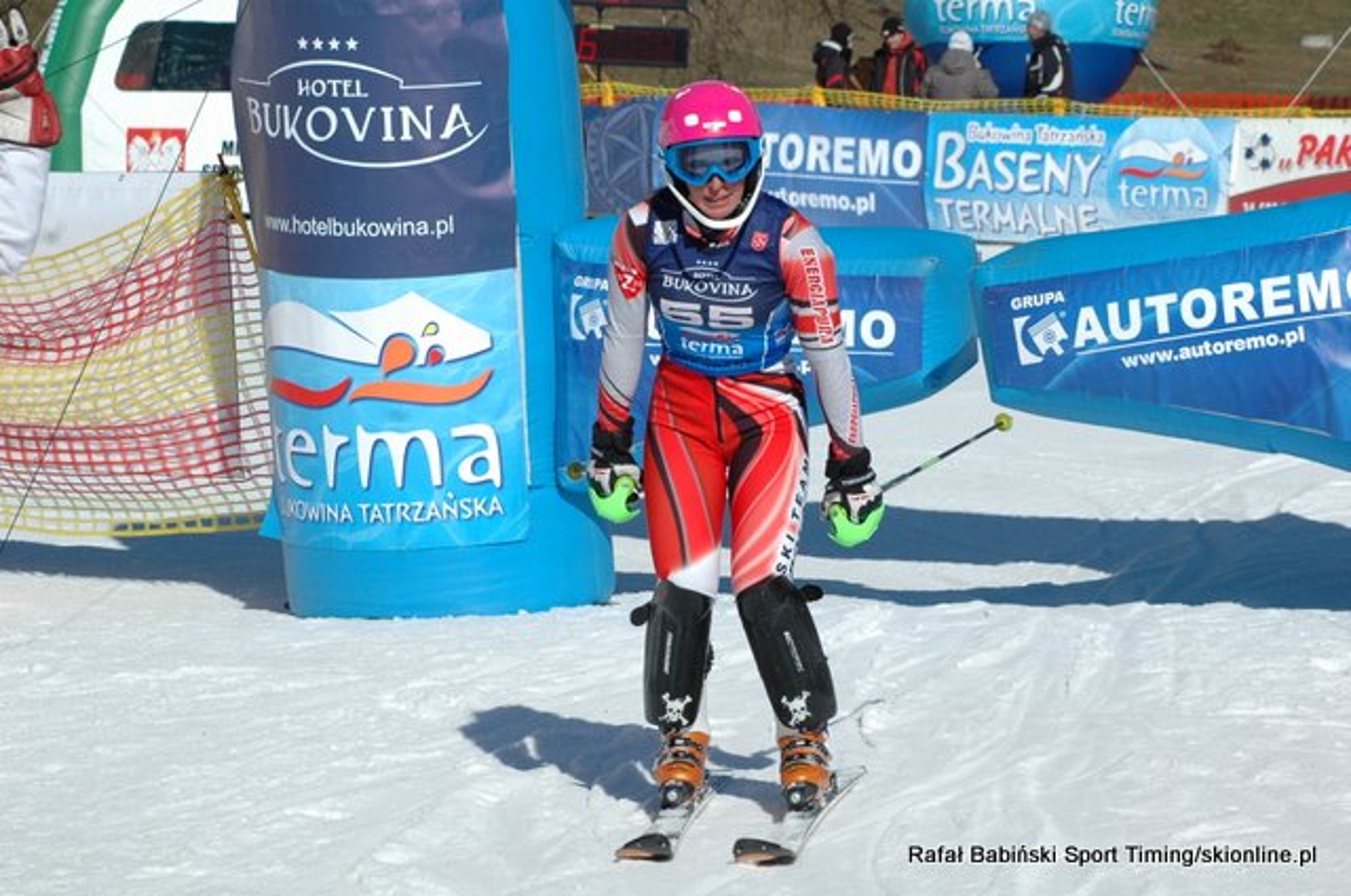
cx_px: 676
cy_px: 448
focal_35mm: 142
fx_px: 5341
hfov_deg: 14.4
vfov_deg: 9.6
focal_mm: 95
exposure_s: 1/1000
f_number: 8
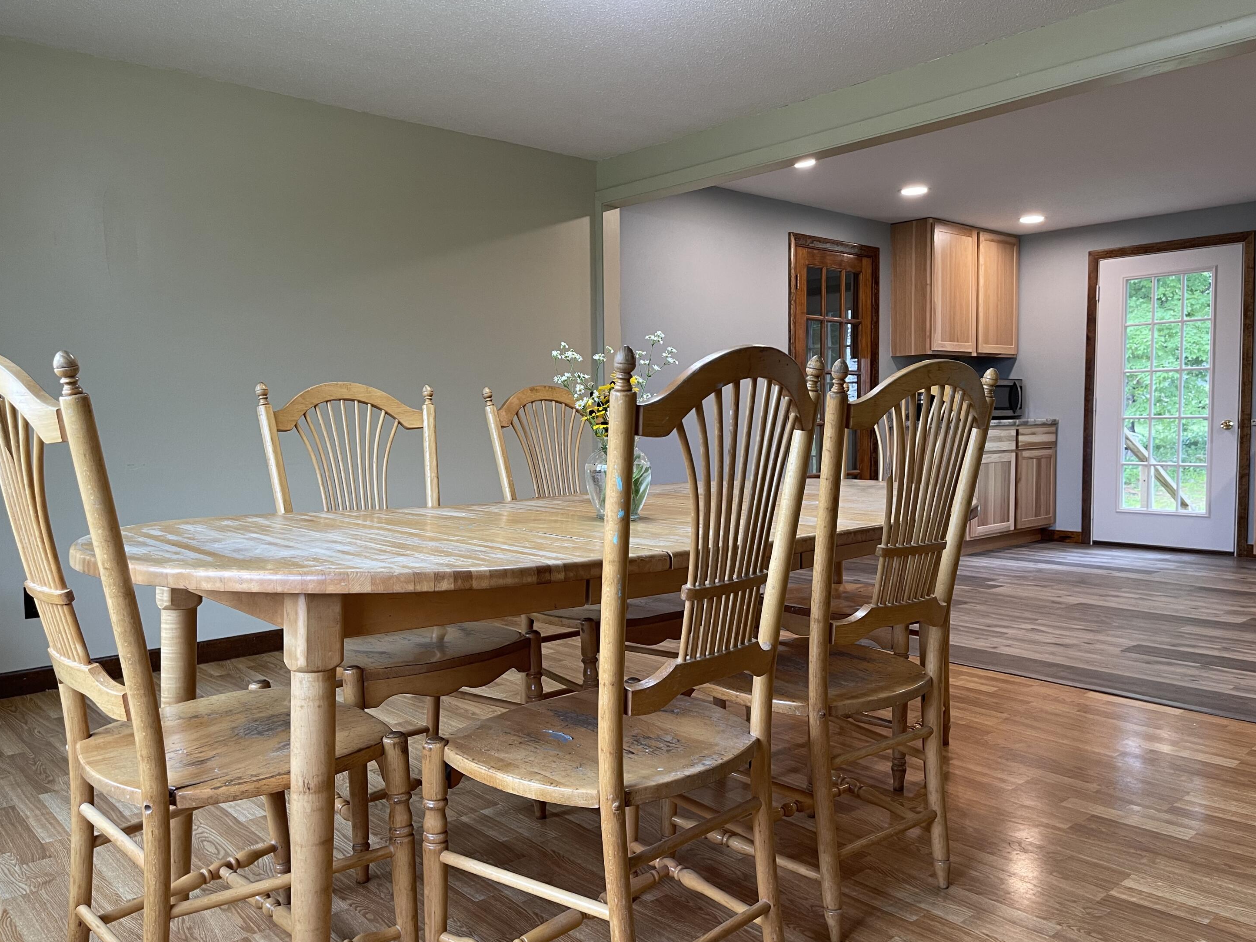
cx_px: 615
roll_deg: +0.2
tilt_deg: -3.5
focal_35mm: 27
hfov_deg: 65.3
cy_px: 486
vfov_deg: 51.3
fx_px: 980
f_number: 1.6
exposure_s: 1/60
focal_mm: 5.1
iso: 125
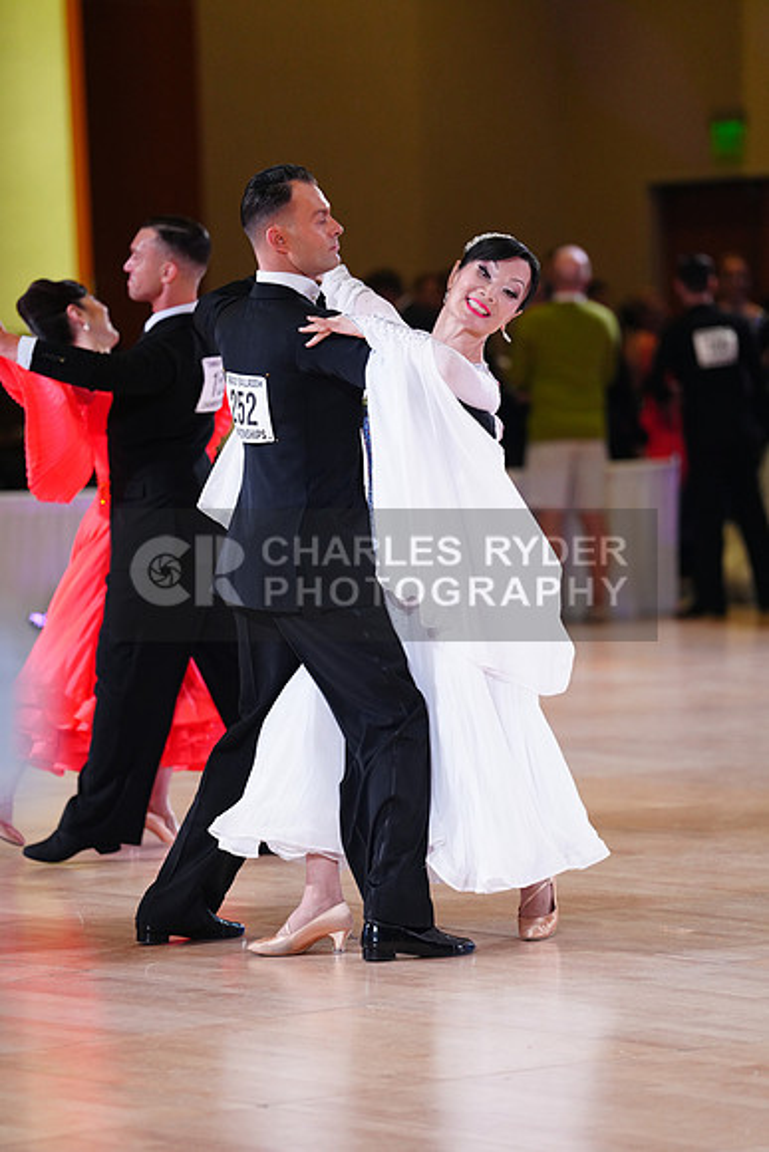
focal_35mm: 170
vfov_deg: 12.1
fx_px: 5443
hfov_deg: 8.1
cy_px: 576
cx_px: 384
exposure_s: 1/400
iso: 2000
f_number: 2.8
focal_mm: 170
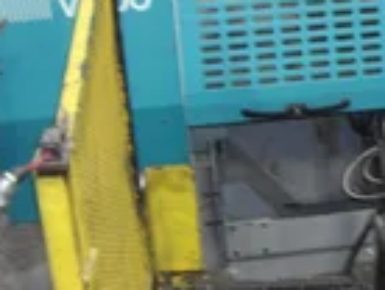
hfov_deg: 16.6
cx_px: 474
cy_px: 99
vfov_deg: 13.1
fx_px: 1259
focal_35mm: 113
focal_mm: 8
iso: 100
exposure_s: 1/21.2
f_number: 2.8
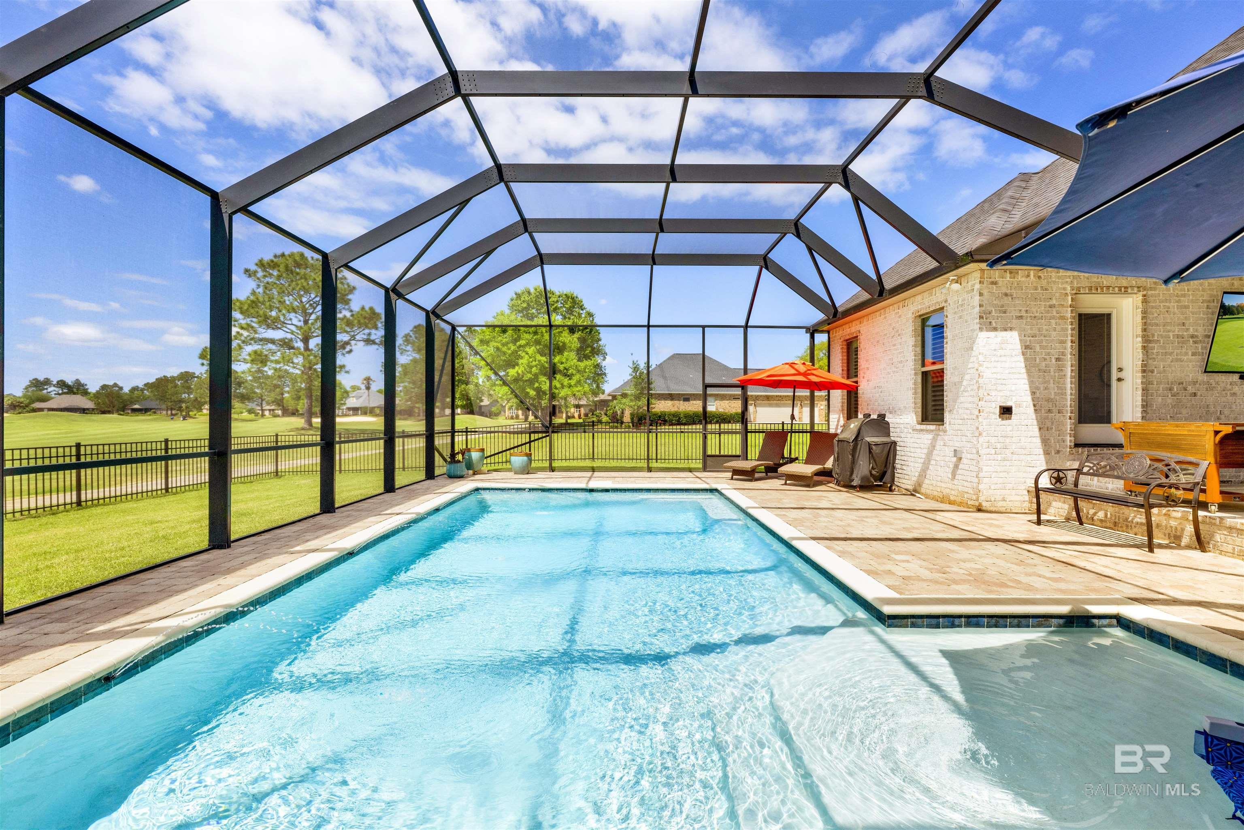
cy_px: 415
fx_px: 518
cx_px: 622
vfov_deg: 77.3
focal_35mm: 15
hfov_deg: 100.4
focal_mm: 15
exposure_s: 1/400
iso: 400
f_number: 11
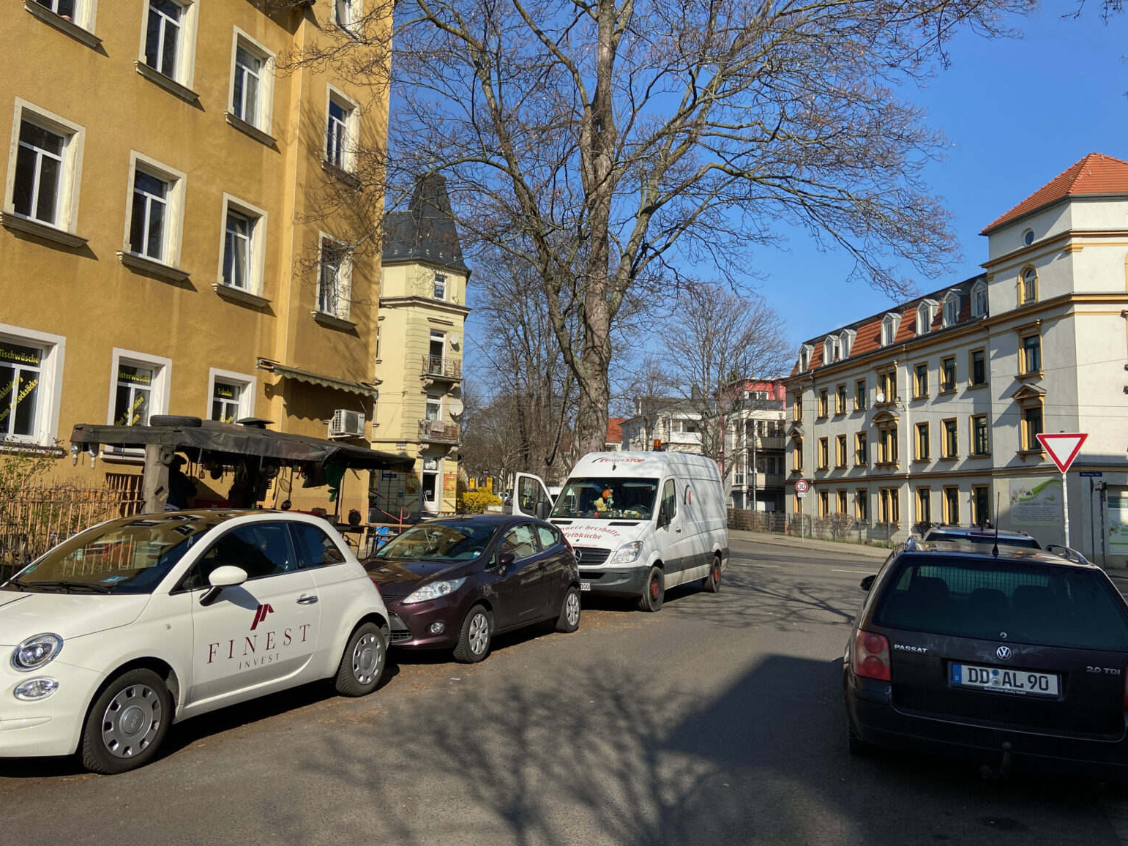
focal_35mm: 27
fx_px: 880
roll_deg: -1.4
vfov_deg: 51.4
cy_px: 422
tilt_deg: +6.2
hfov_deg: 65.3
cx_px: 553
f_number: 1.8
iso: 32
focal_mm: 4.25
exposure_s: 1/2899
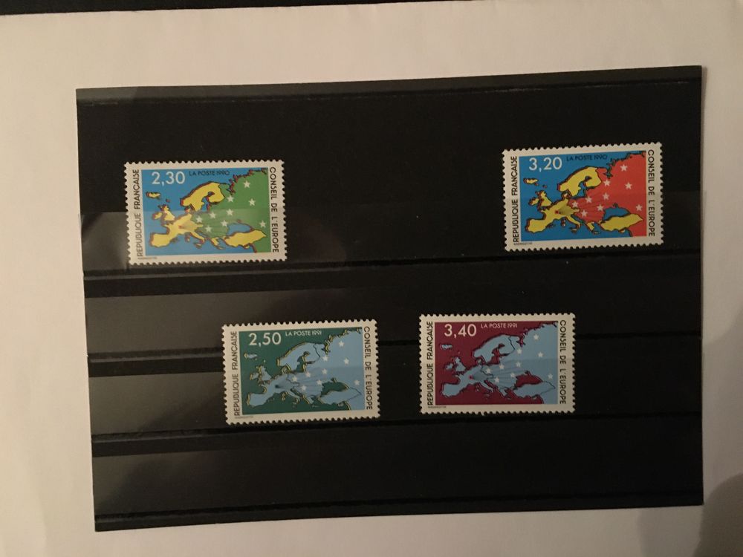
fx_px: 622
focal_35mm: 29
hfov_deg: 61.7
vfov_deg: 48.2
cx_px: 372
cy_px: 278
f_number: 2.2
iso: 500
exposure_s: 1/17
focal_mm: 4.15
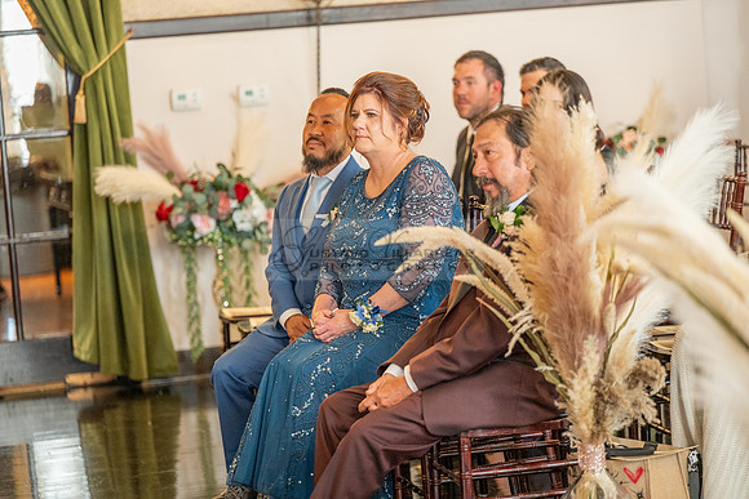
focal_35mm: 120
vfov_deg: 11.4
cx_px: 374
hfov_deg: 17.1
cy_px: 250
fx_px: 2497
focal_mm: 120
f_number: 2.8
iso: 1600
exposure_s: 1/125
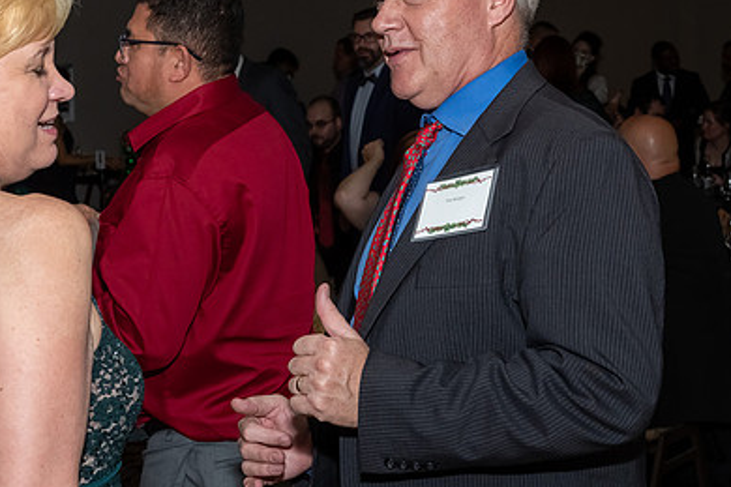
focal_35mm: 89
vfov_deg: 15.3
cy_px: 157
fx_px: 1807
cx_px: 342
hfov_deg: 22.9
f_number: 6.3
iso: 500
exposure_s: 1/250
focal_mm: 32
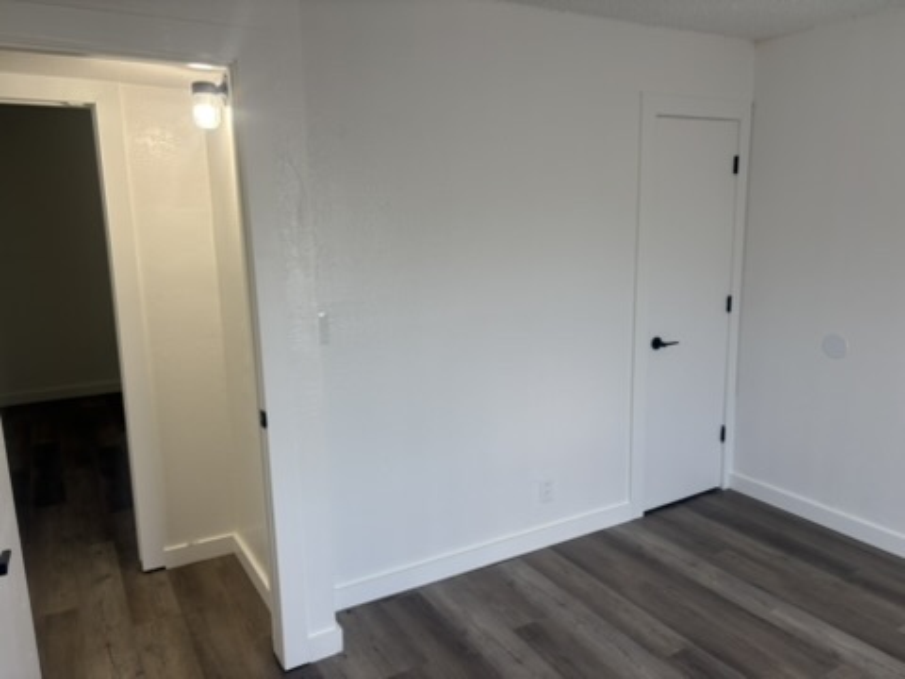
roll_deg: +1.0
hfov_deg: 67.3
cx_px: 452
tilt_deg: -11.6
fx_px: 680
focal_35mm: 26
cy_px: 340
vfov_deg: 53.1
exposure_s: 1/60
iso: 64
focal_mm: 5.96
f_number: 1.6
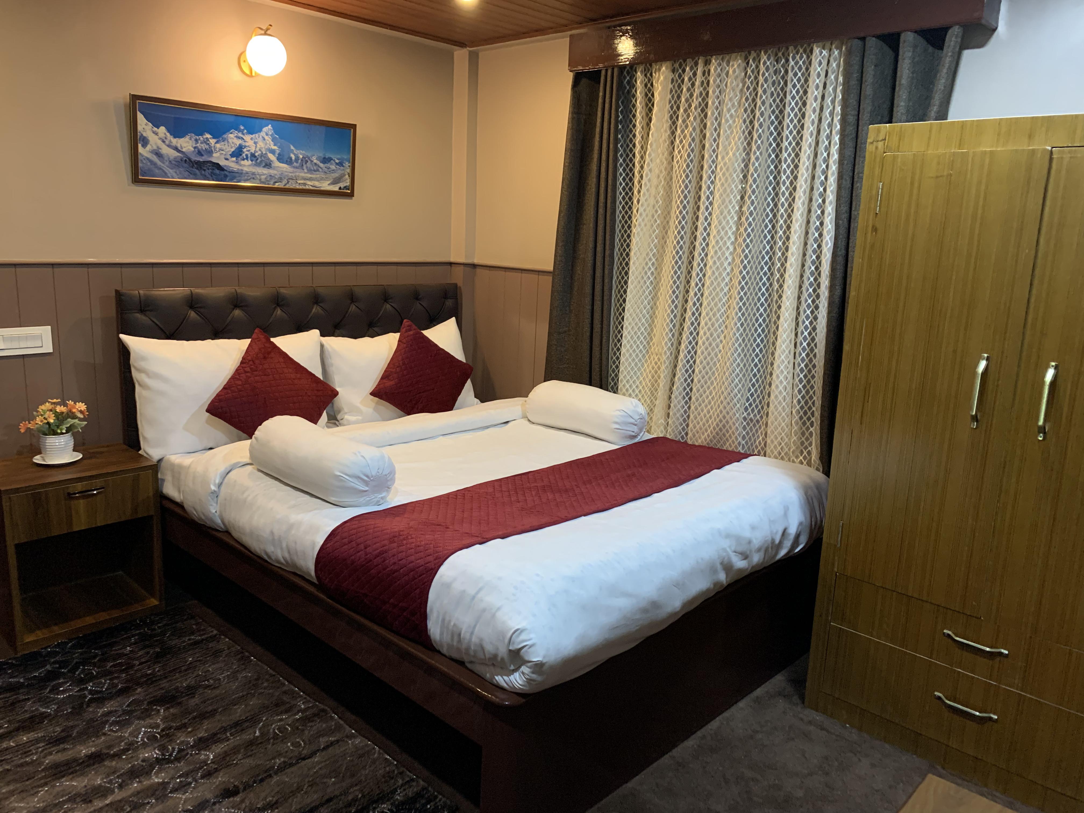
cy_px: 406
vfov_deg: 53.1
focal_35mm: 26
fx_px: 814
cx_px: 542
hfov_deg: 67.3
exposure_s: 1/33
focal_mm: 4.25
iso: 400
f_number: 1.8
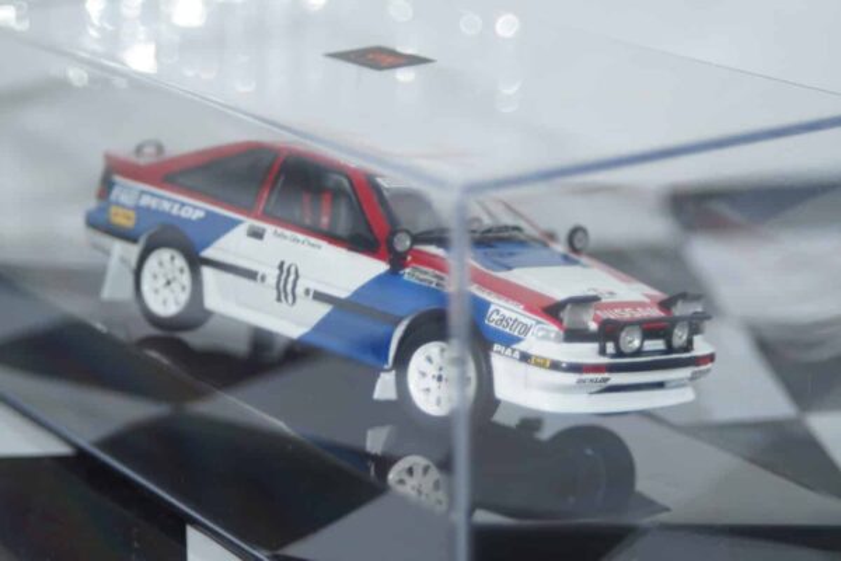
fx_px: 2453
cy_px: 280
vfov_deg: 13.0
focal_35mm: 105
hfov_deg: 19.5
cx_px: 420
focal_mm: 70
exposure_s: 1/160
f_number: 5.6
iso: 400
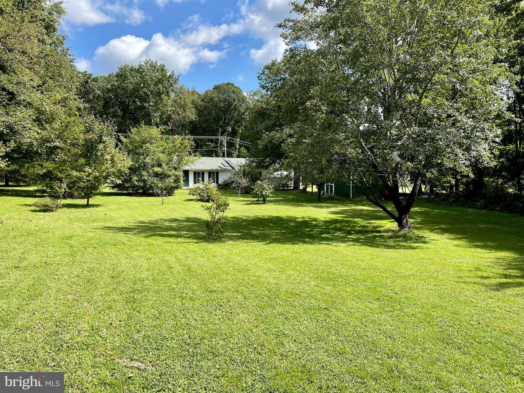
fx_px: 394
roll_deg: +0.0
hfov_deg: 67.3
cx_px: 262
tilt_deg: -3.8
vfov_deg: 53.1
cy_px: 196
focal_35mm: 26
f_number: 1.6
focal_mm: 4.2
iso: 32
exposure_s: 1/1531
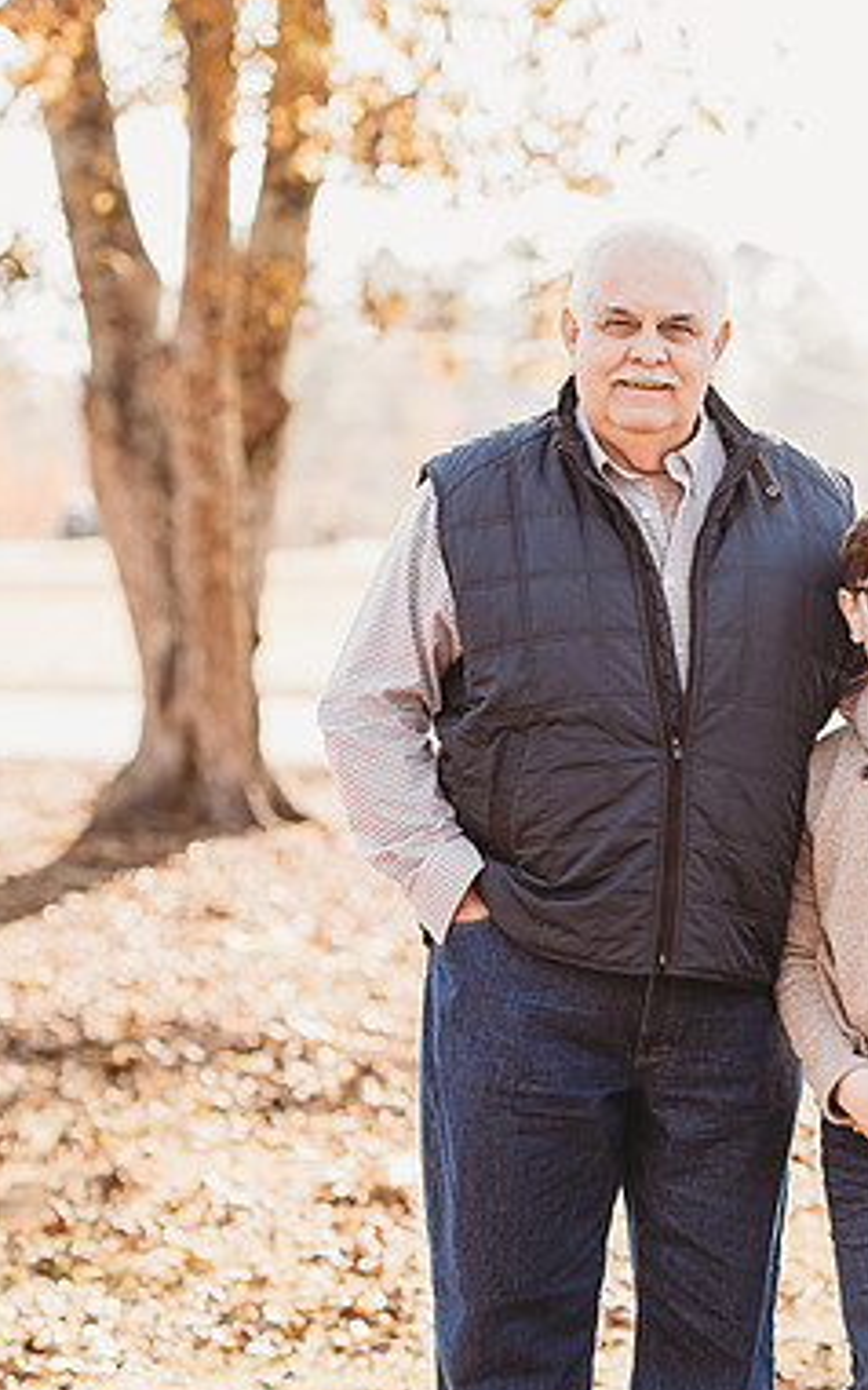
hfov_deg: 9.9
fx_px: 4998
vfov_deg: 15.8
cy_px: 695
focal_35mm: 132
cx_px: 748
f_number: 2.5
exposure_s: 1/640
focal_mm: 85
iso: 200
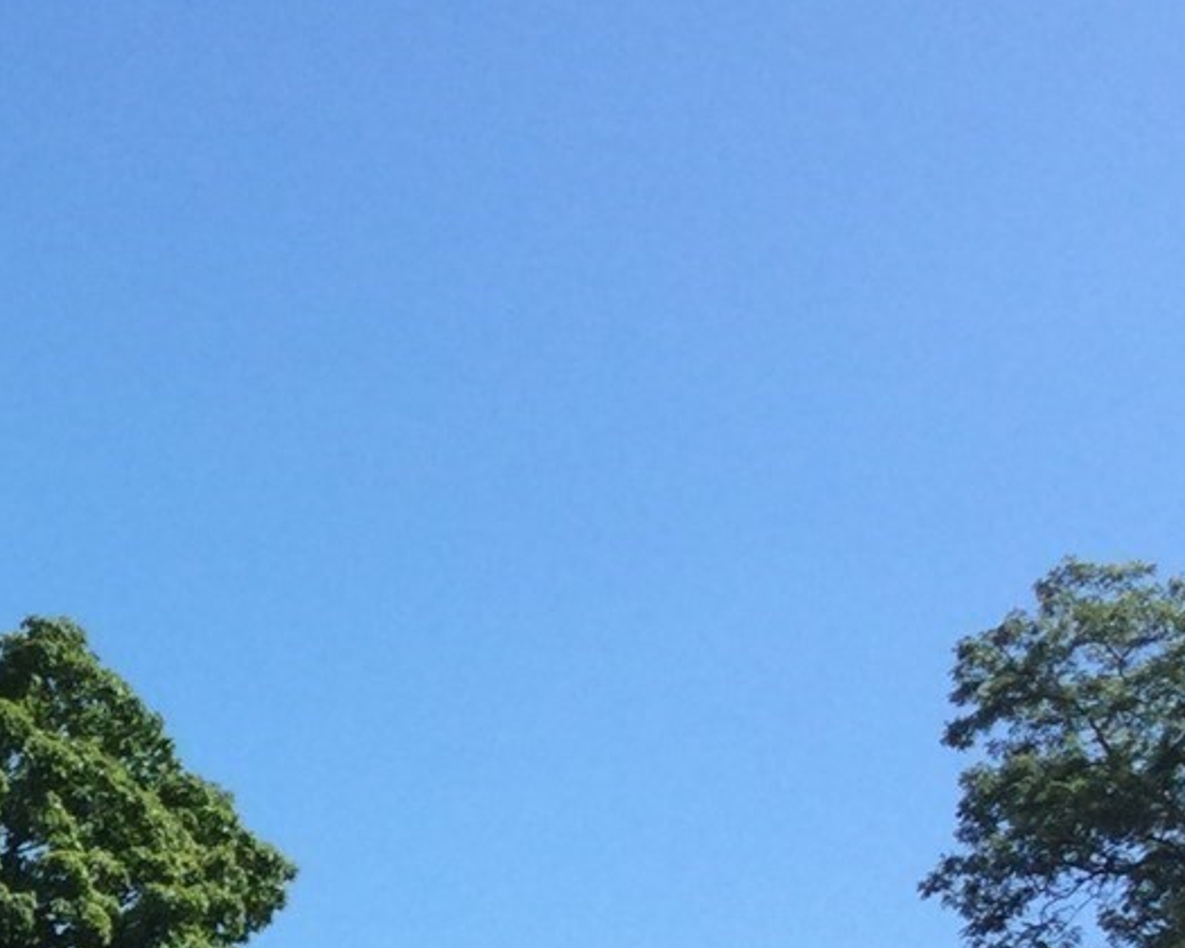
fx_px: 4138
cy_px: 1551
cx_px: -510
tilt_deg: +4.8
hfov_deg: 15.2
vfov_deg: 12.3
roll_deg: -2.0
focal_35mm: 118
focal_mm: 3.3
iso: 25
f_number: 2.4
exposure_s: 1/754
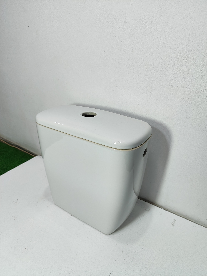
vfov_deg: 71.6
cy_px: 138
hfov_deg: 56.8
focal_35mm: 24
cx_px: 104
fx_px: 191
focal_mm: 5.89
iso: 160
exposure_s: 1/50
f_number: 1.89
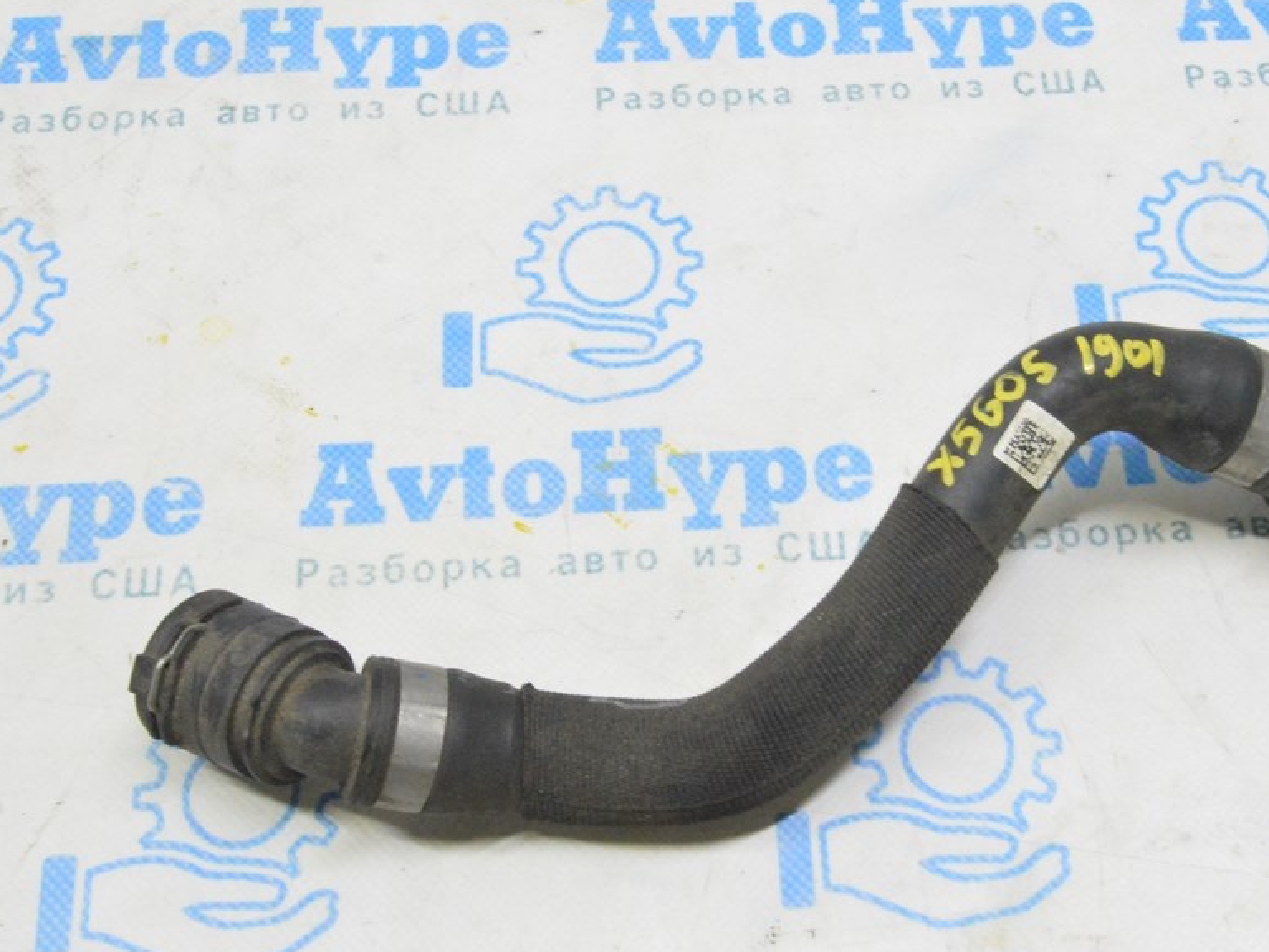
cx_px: 763
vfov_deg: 29.1
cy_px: 462
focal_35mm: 50
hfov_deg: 38.0
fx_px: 1834
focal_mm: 26
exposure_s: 1/20
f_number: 20
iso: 6400
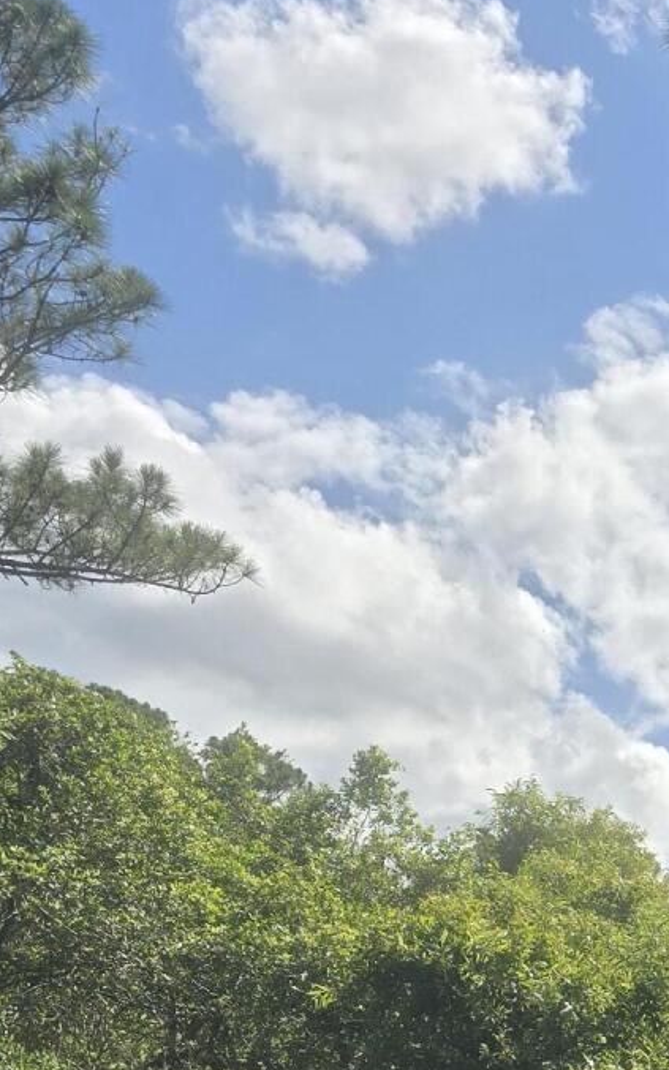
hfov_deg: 15.9
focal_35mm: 72
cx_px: 1121
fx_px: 2101
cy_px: 1201
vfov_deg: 26.2
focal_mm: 6.3
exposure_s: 1/902
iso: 12
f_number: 1.7
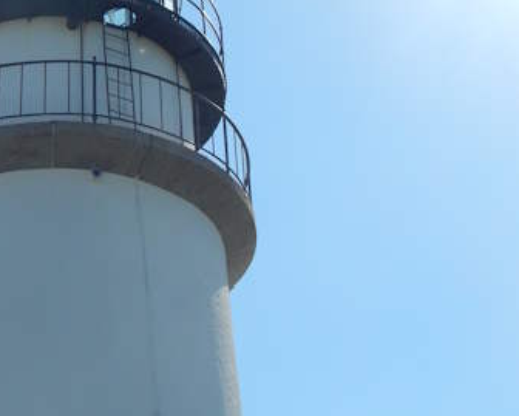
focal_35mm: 104
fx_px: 1598
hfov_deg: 18.1
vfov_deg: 14.8
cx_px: 42
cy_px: 118
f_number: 7.6
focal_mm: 9.7
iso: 125
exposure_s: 1/500
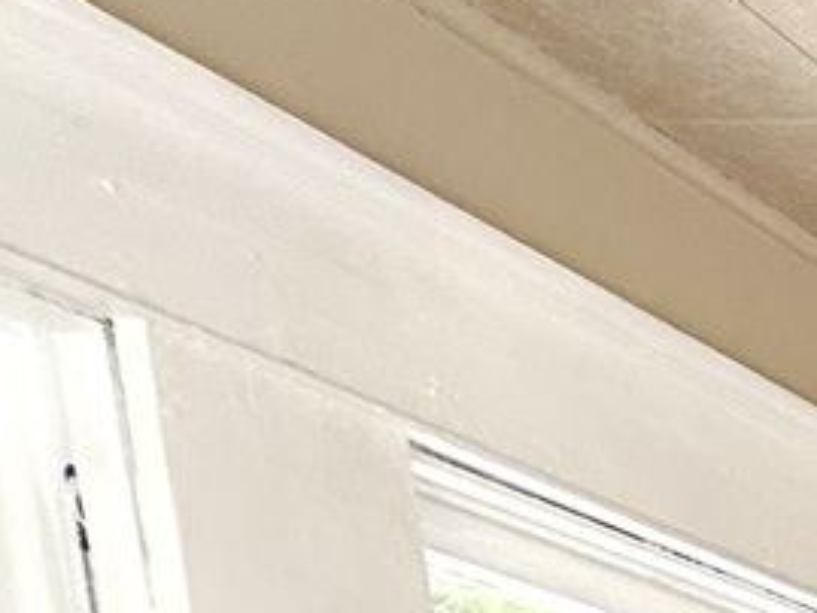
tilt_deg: -7.9
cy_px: 1451
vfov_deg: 14.0
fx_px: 1771
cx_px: 2184
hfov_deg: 13.3
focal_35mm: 75
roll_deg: -0.2
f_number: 2.2
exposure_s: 1/99
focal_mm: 2.22
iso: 50
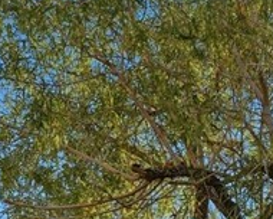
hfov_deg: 25.1
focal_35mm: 75
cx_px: 198
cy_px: 439
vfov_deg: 15.9
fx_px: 606
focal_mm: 14
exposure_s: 1/200
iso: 64
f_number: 10
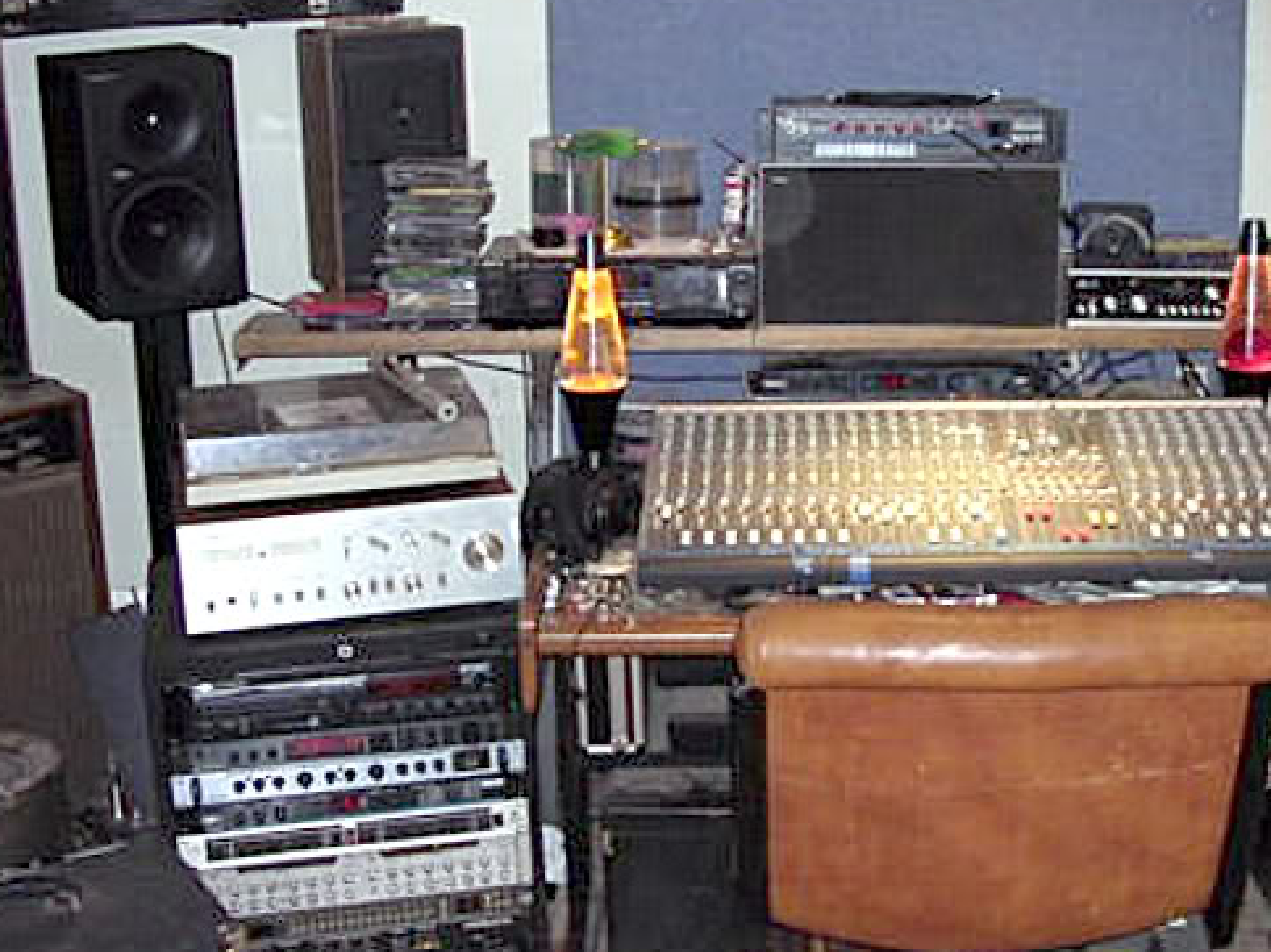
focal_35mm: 63
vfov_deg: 23.3
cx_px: 871
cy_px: 476
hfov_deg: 30.5
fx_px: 2313
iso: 260
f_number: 2.8
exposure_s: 1/60.1
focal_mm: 5.8
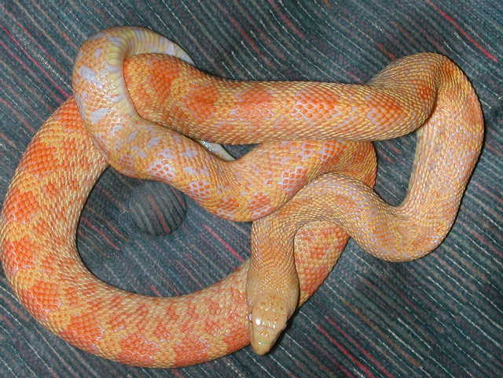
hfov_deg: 30.3
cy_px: 189
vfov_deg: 22.9
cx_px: 252
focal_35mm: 64
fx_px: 930
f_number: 5.9
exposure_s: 1/59.9
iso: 100
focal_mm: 9.7
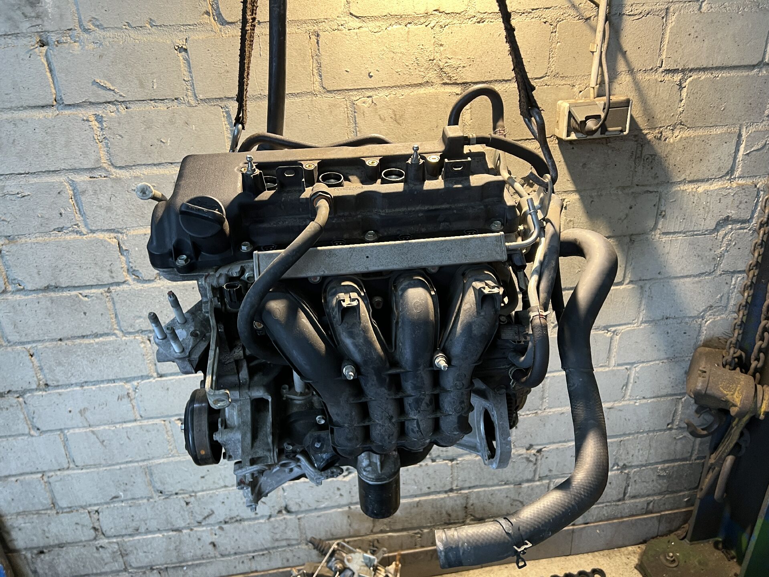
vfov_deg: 53.1
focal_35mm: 26
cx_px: 384
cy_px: 288
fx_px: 578
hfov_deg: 67.3
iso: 80
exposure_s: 1/50
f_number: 1.5
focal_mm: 5.7
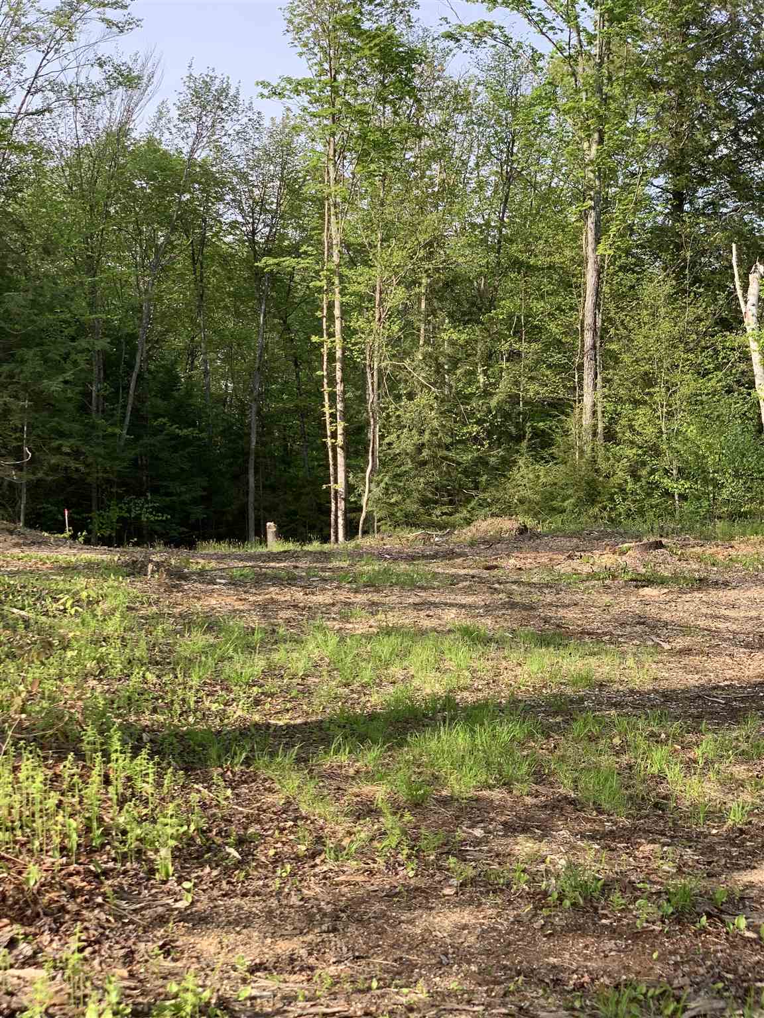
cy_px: 509
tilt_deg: +1.6
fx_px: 1530
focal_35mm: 52
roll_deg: +2.7
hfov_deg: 28.0
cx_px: 382
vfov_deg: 36.8
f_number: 2.4
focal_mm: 6
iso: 16
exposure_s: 1/216
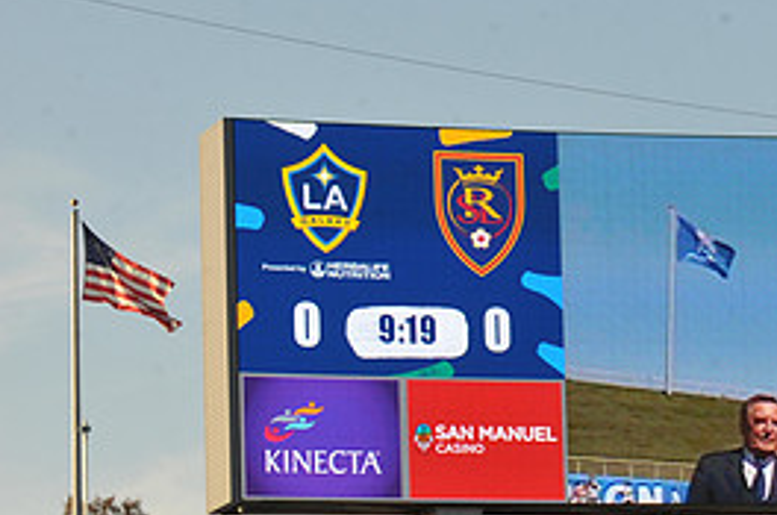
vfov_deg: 5.9
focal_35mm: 231
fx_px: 4977
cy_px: 359
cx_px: 848
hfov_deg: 8.9
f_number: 10
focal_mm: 105
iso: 400
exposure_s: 1/400
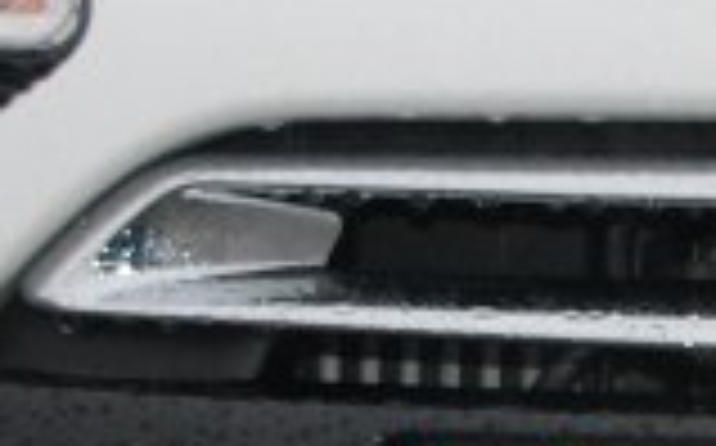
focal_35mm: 296
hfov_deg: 6.9
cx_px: 1256
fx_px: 5770
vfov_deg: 4.4
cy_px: 282
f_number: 4.5
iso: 400
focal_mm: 30
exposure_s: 1/200
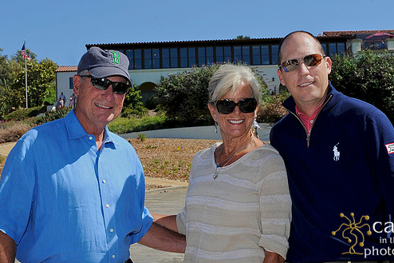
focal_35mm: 47
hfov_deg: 41.9
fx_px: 514
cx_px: 215
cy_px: 110
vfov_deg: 28.6
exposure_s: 1/250
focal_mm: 40
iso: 200
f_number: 11
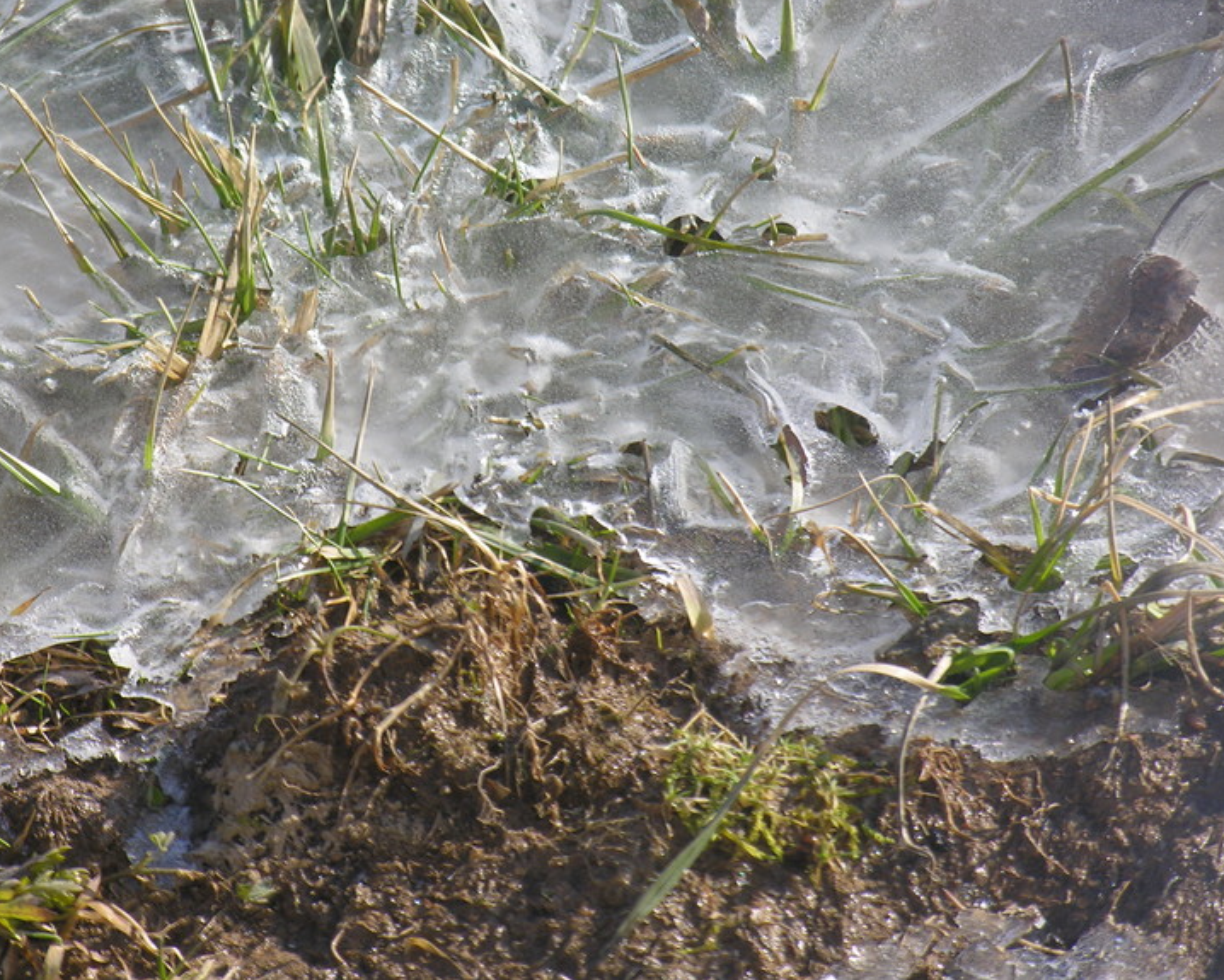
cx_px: 513
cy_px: 406
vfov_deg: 3.6
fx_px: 15511
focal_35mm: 428
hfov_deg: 4.5
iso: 50
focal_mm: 89
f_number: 5.8
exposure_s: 1/127
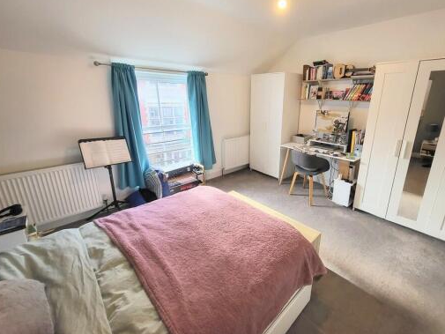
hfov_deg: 97.6
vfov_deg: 81.6
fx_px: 193
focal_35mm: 15
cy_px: 153
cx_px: 251
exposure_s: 1/50
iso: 100
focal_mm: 1.74
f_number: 2.2
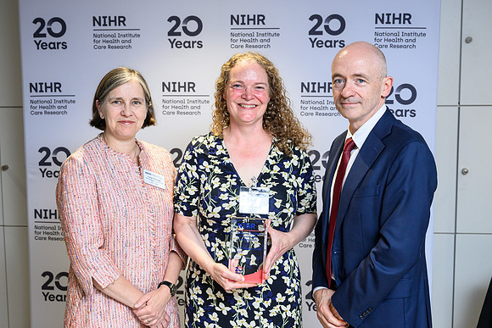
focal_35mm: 50
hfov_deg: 39.4
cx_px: 252
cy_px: 164
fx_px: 688
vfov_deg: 26.8
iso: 1250
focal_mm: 43
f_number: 4.5
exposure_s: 1/200
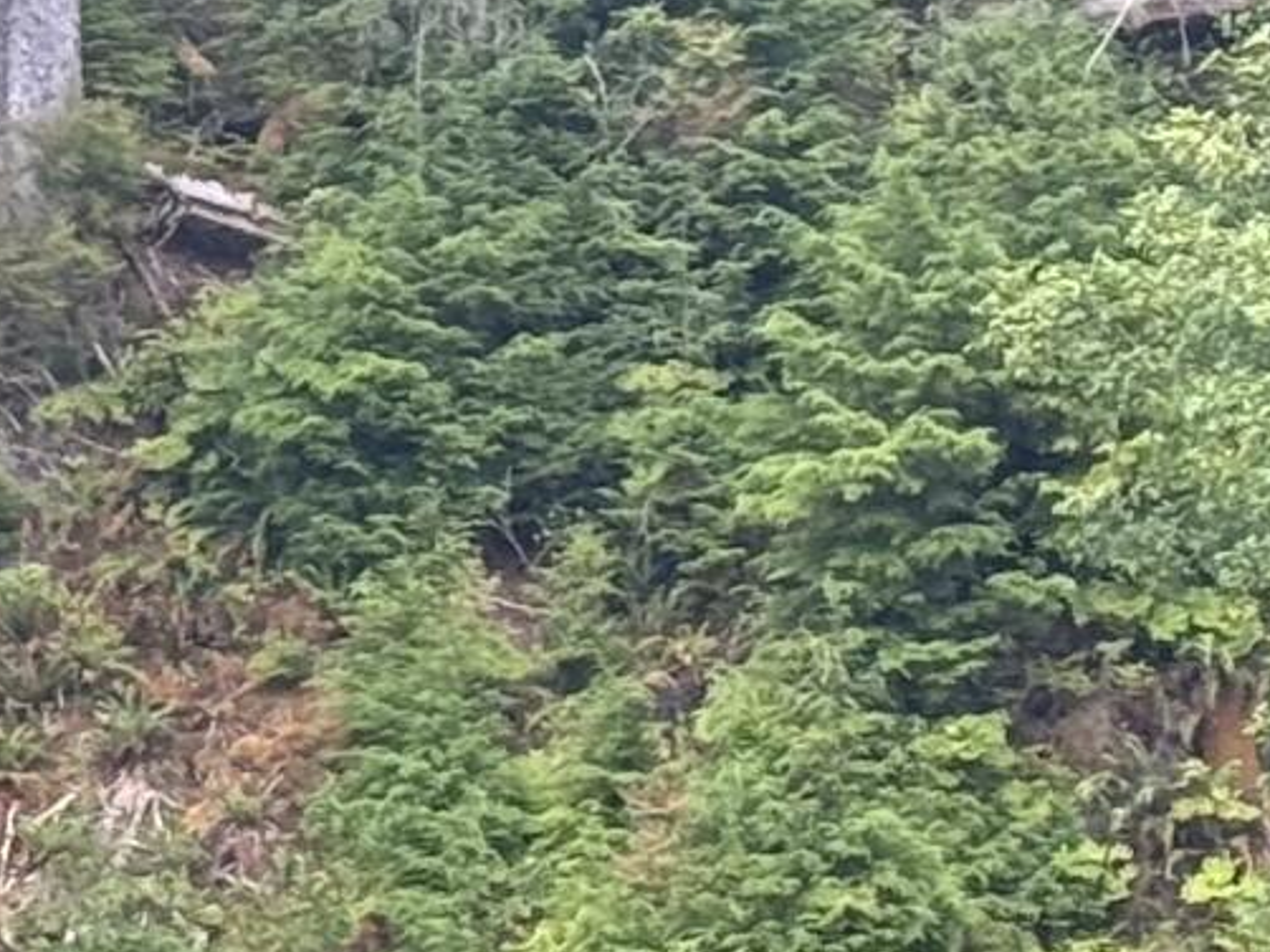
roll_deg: -2.6
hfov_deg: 6.9
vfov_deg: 5.1
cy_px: 1552
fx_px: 10524
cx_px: -132
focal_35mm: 287
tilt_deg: +6.4
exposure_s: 1/194
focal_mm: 6.76
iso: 100
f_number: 1.78
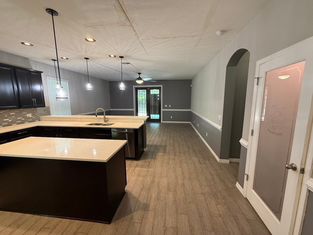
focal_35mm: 14
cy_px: 118
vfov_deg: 85.7
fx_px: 127
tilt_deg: -8.5
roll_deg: +1.2
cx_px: 156
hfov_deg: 102.1
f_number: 2.2
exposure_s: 1/60
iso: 400
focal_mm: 2.22
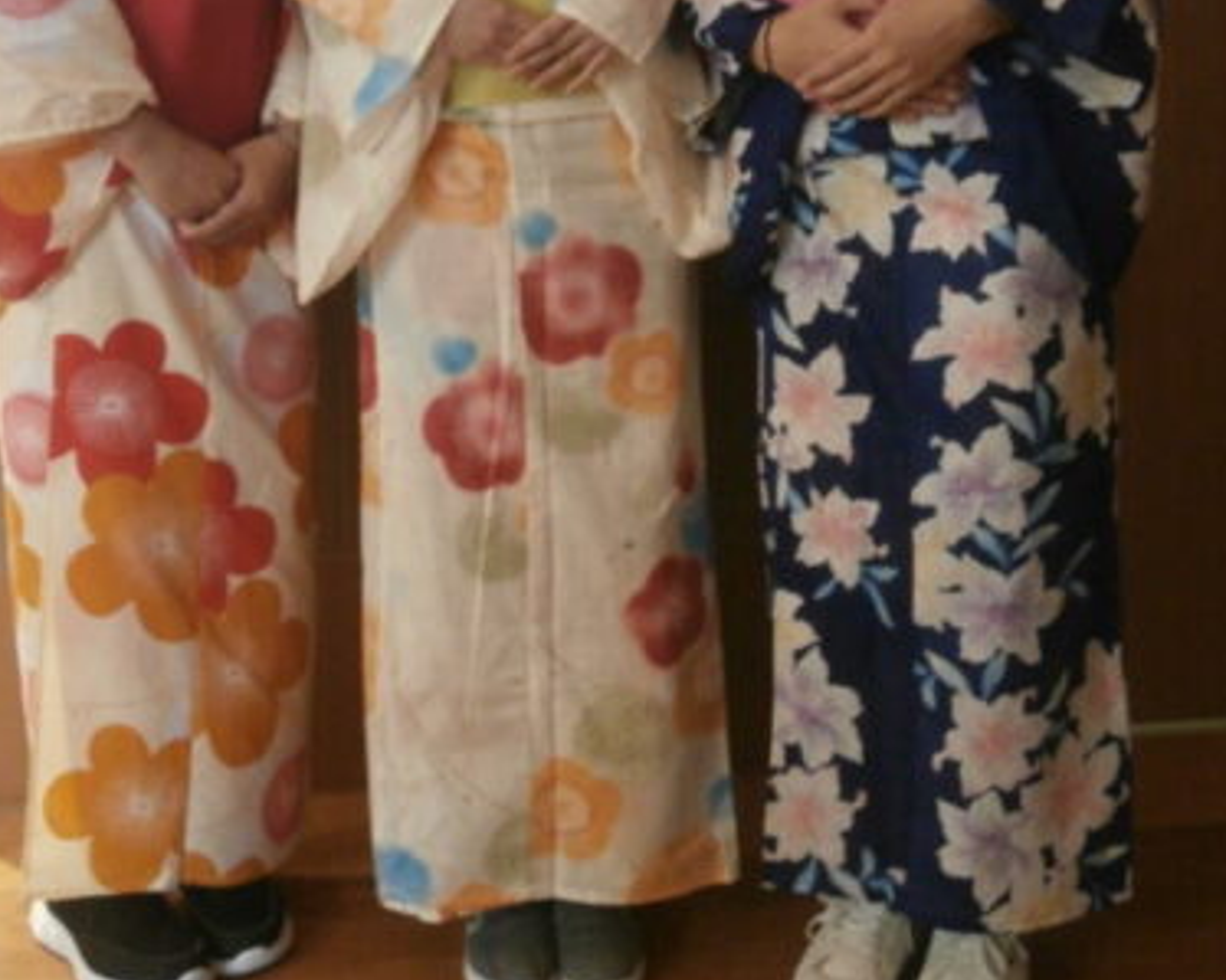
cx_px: 518
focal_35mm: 47
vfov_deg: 30.6
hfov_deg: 39.5
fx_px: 1705
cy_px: 85
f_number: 3.5
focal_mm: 5.36
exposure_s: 1/6
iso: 400
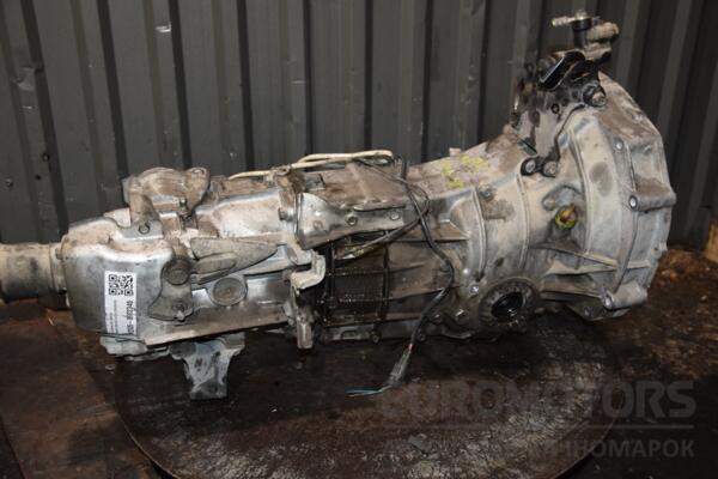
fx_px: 778
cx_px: 359
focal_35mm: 39
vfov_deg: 34.2
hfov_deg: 49.6
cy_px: 240
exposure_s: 1/60
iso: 800
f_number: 5
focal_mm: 26
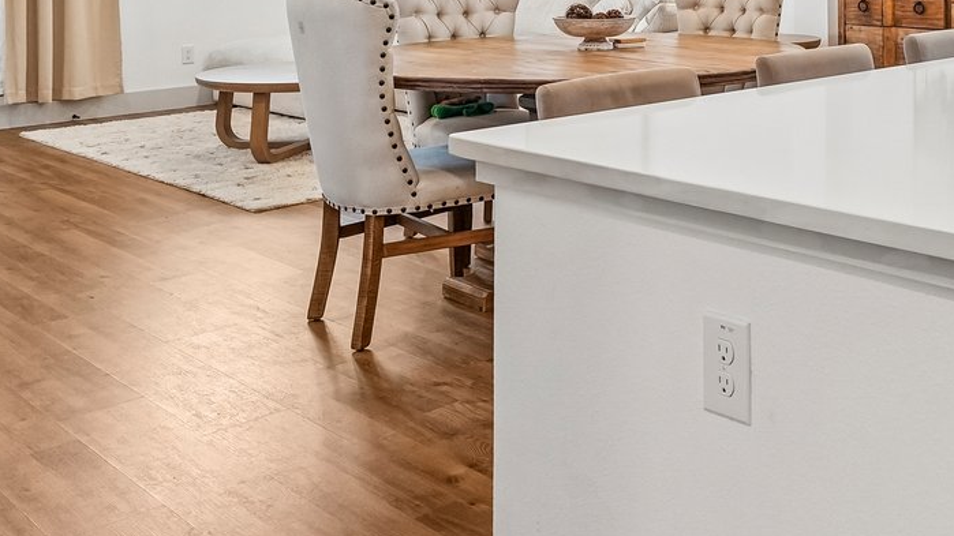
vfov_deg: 23.9
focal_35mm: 46
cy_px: -88
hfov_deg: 42.1
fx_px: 1163
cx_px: 794
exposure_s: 1/30
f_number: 8
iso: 800
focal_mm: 15
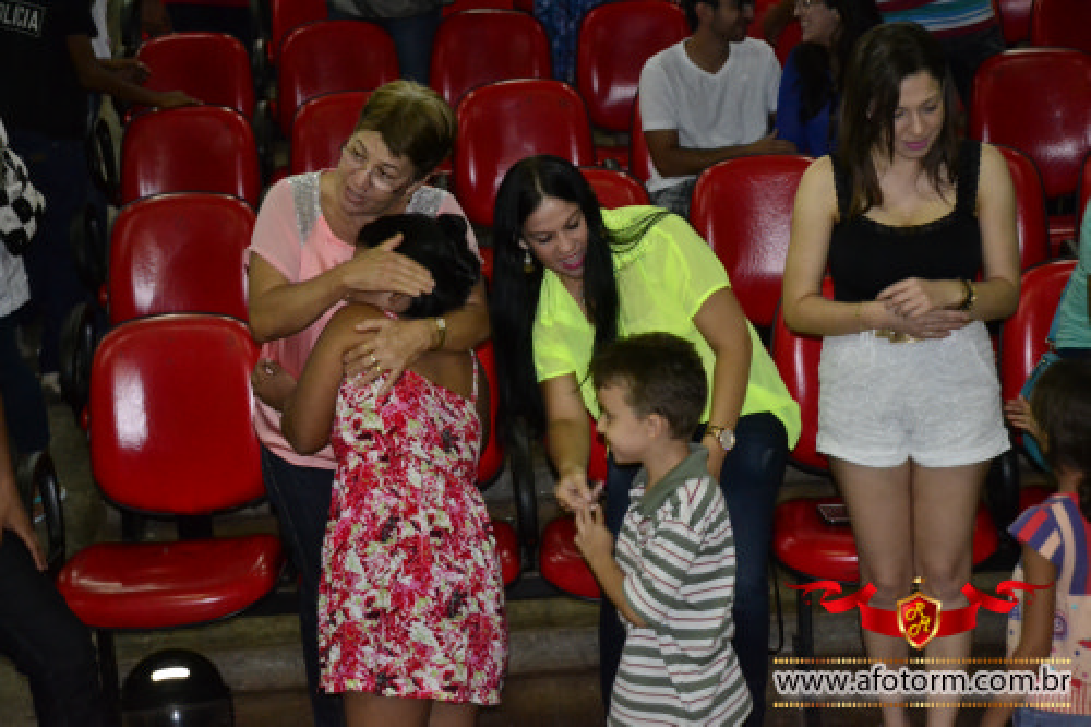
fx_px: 2272
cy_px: 364
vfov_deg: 18.2
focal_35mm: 75
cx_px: 546
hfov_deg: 27.0
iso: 3200
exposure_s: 1/60
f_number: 4.8
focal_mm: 50
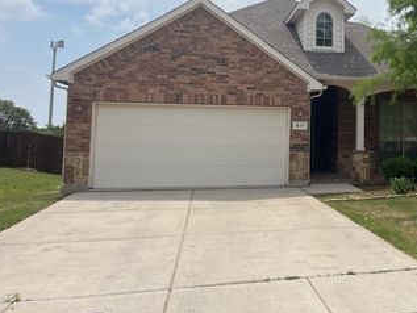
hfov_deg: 43.9
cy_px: 99
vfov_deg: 34.8
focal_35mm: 41
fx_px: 494
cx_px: 324
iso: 50
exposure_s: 1/6494
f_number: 1.6
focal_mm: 5.1
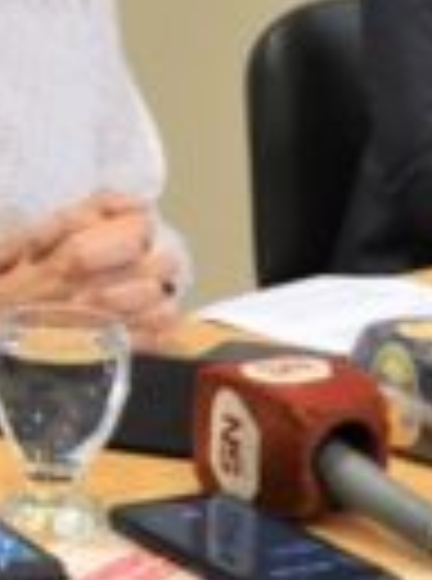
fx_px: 2876
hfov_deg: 8.4
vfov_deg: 11.4
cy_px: -29
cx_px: -234
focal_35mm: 172
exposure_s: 1/60
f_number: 4
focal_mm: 20
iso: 640
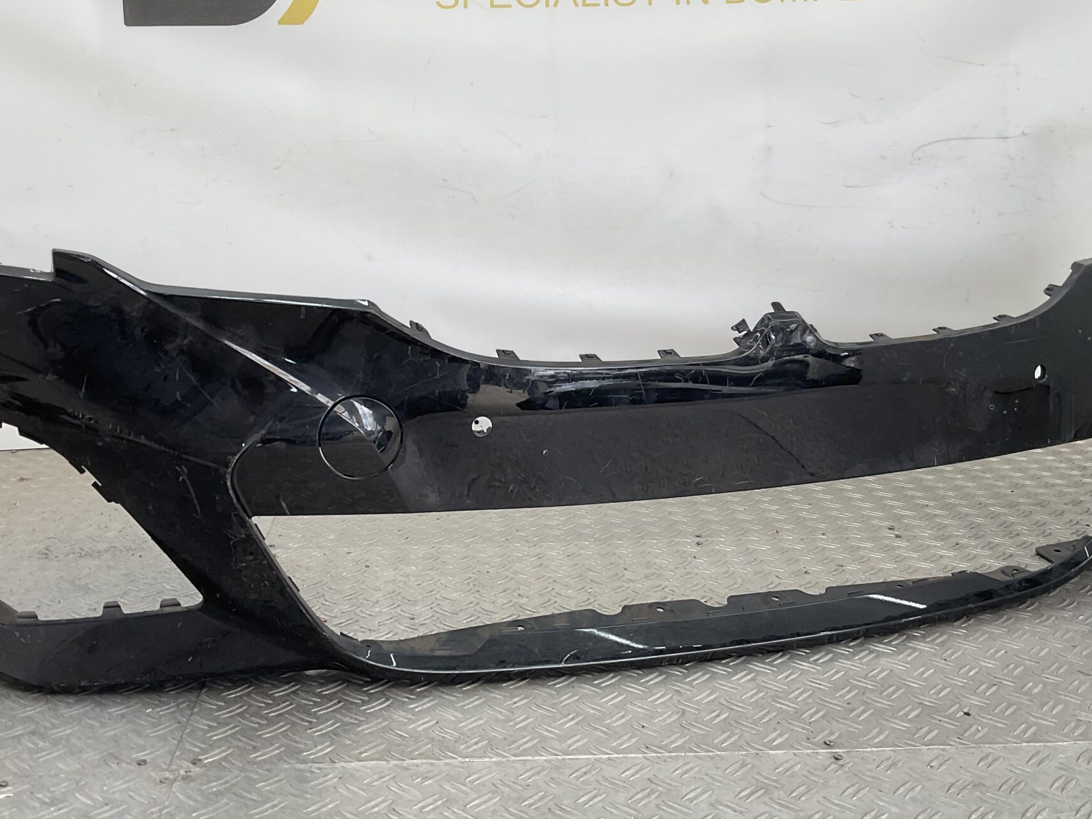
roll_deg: +0.8
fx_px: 1356
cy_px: 342
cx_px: 513
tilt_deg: -10.1
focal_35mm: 43
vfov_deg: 33.5
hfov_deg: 43.8
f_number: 1.8
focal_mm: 3
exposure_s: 1/147
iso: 16
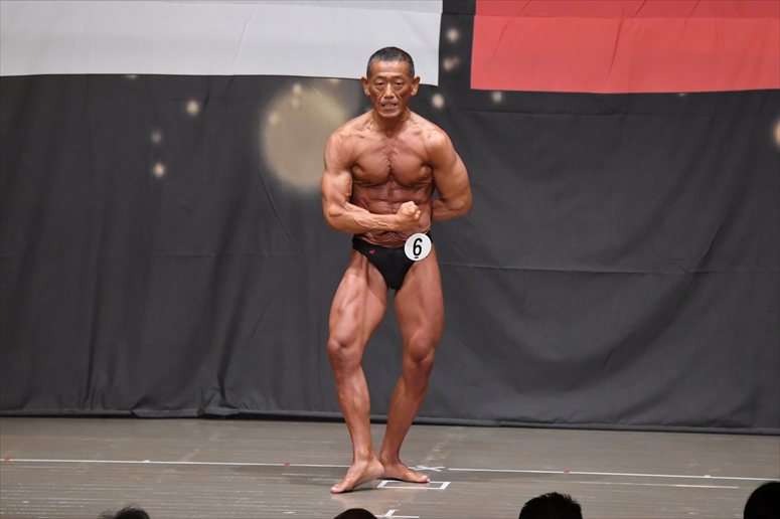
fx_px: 5198
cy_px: 260
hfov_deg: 8.6
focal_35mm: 240
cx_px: 390
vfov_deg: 5.7
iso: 6400
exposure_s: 1/400
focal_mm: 160
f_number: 5.6
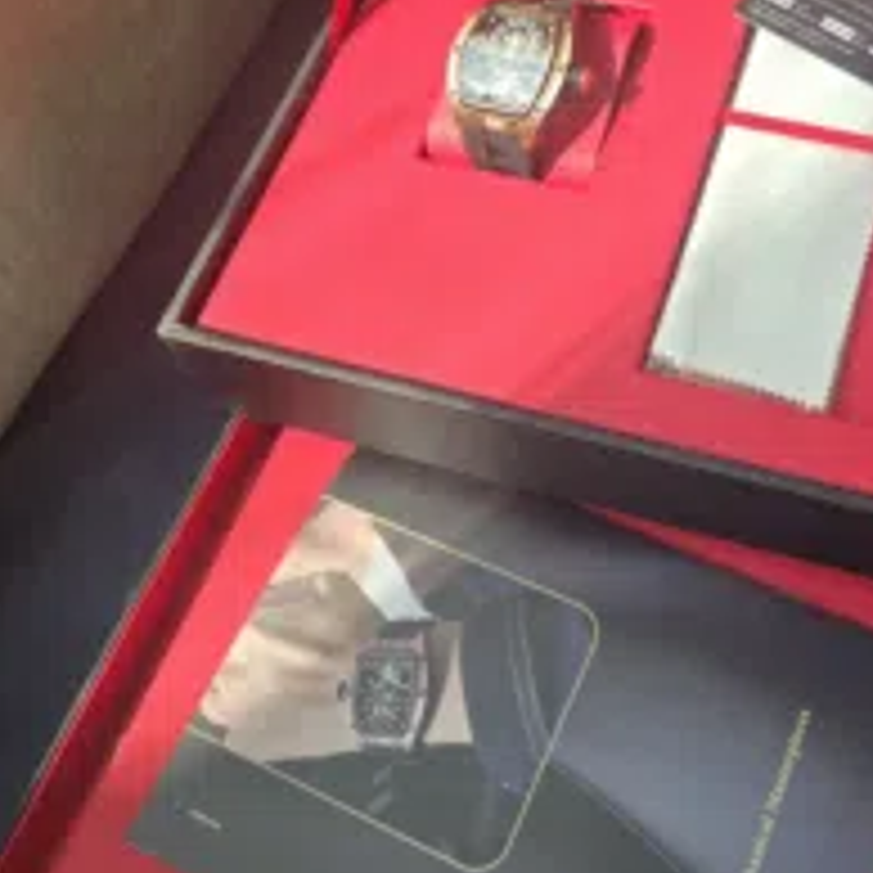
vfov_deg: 38.1
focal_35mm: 42
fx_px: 1198
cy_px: 135
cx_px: 670
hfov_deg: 38.8
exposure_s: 1/180
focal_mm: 6.3
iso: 80
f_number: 1.7
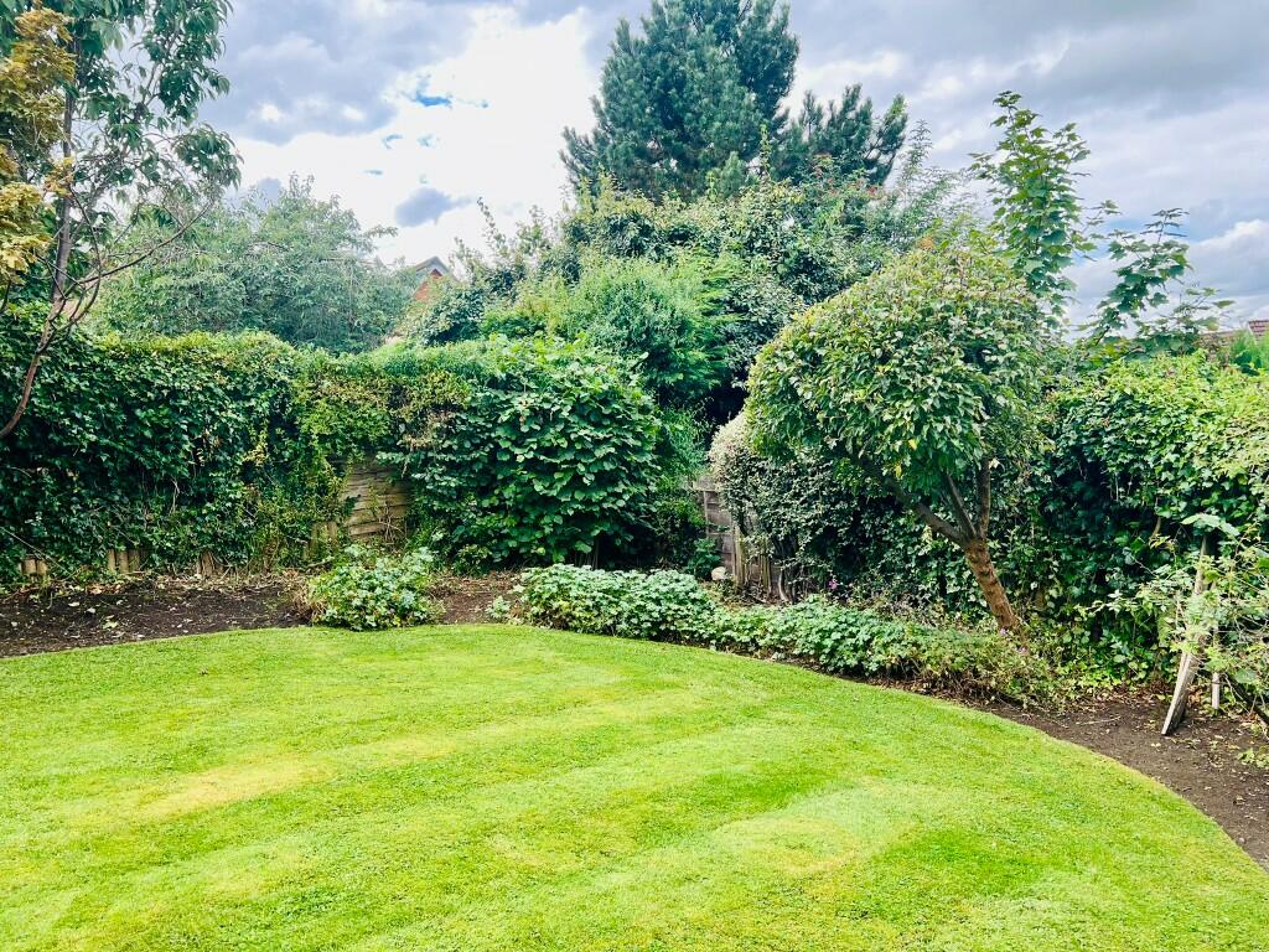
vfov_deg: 53.1
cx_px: 634
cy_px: 476
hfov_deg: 67.3
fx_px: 953
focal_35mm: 26
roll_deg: +4.5
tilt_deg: -3.6
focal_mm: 5.7
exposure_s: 1/678
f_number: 1.5
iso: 50
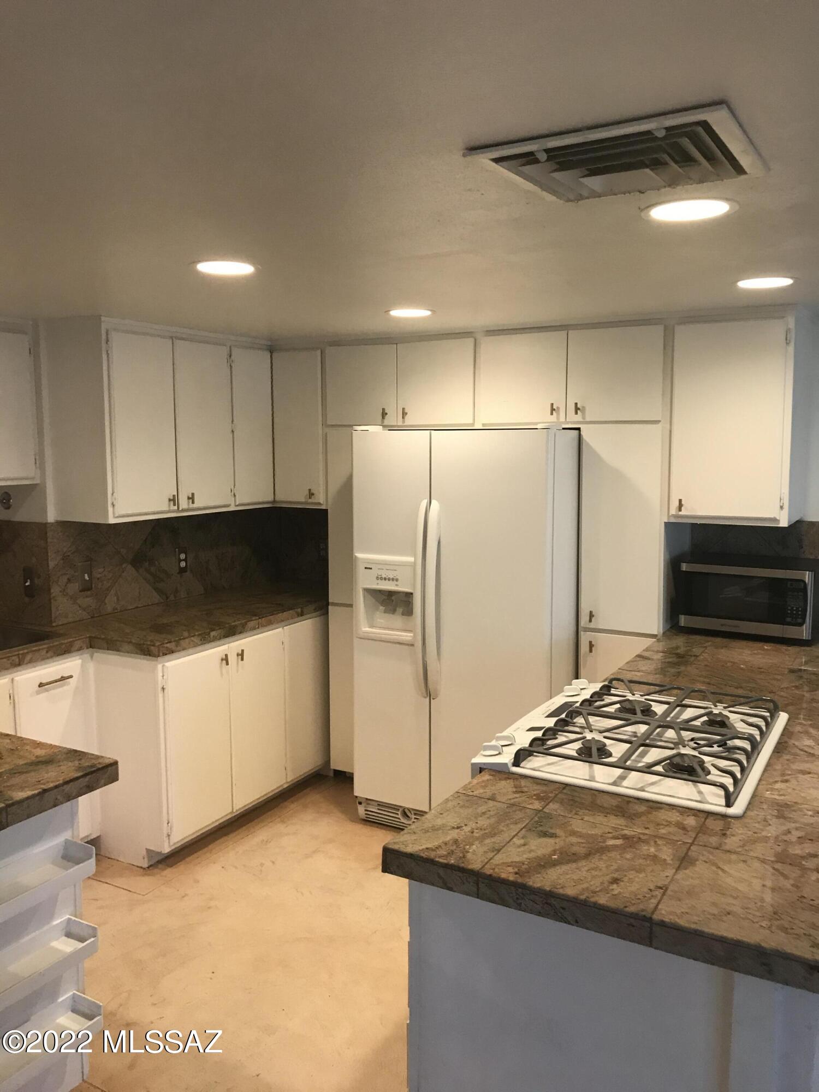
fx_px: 883
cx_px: 410
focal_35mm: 28
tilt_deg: -4.3
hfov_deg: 49.7
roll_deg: -0.3
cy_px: 546
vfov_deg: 63.4
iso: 40
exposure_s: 1/30
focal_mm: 3.99
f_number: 1.8
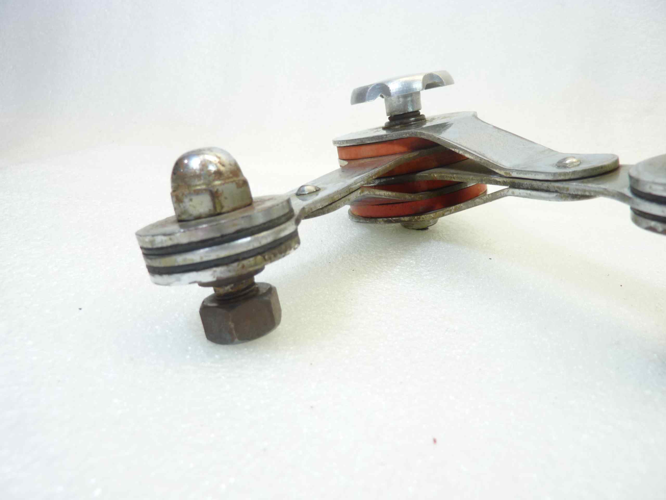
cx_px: 333
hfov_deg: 69.4
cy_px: 250
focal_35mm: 25
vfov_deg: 54.9
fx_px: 481
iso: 80
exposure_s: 1/25
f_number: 3.3
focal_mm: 4.1
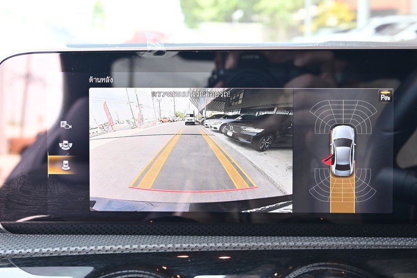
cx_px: 237
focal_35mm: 46
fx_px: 533
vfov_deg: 29.2
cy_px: 113
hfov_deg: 42.7
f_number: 5.6
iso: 400
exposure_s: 1/60
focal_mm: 25
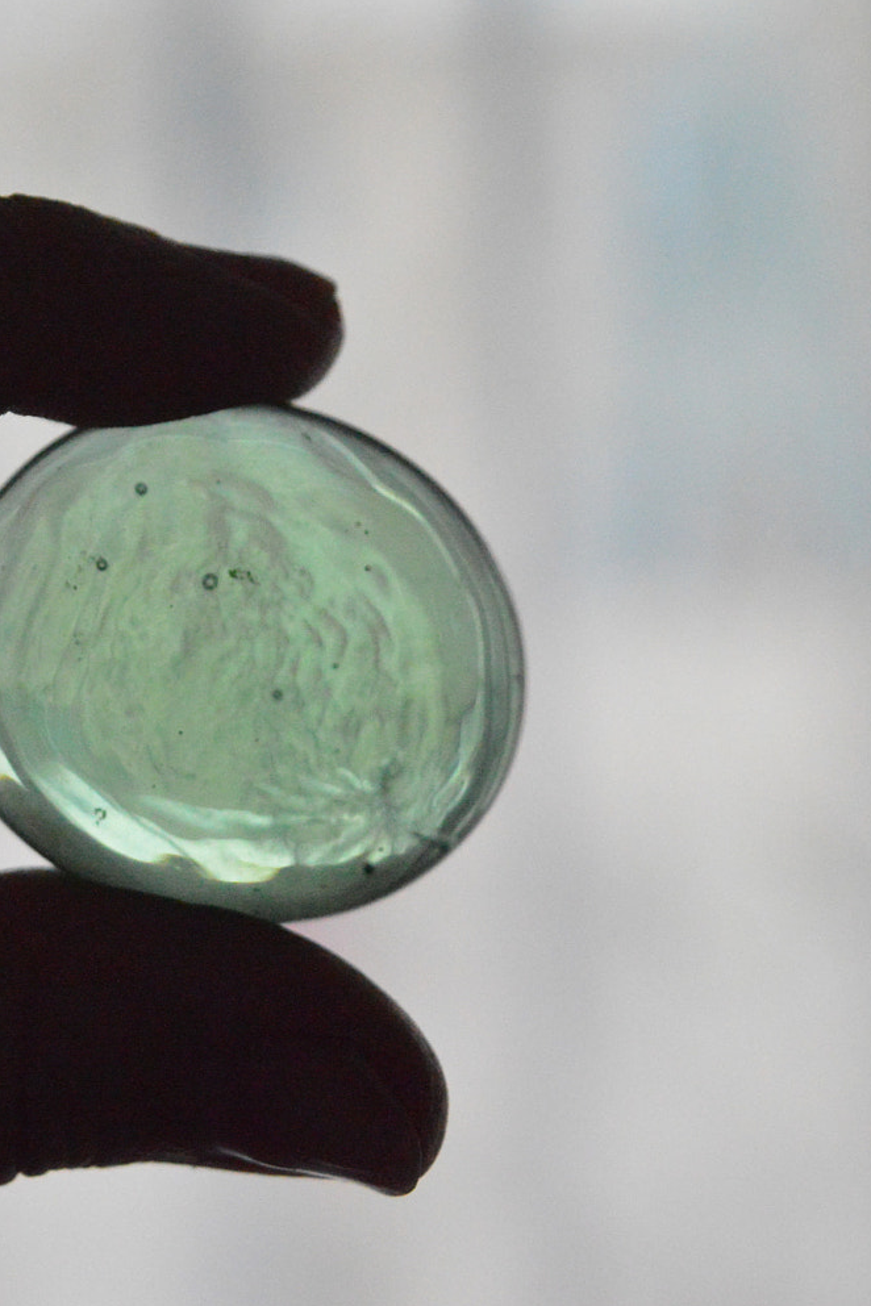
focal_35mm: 133
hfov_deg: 10.3
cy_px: 621
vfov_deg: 15.4
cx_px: 238
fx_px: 4819
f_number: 5.6
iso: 6400
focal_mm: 55
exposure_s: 1/1250
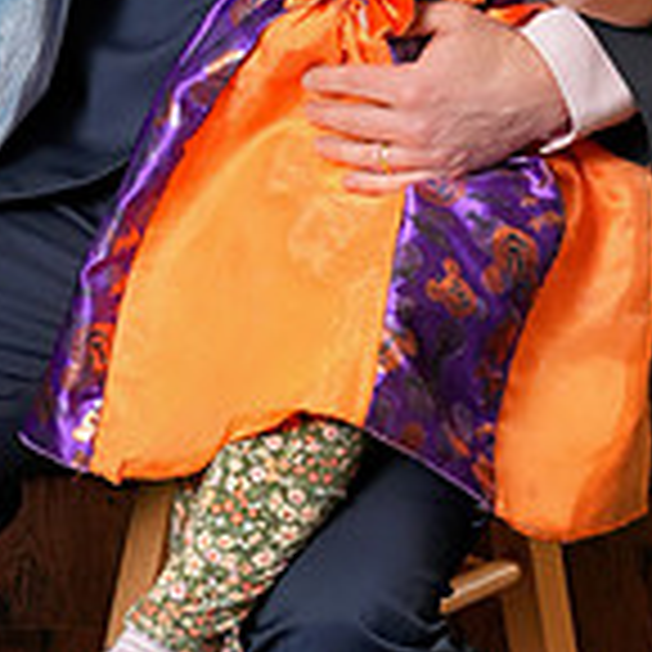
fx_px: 3970
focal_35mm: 186
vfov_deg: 9.1
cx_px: 243
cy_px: -355
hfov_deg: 9.4
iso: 800
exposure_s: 1/125
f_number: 8
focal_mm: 47
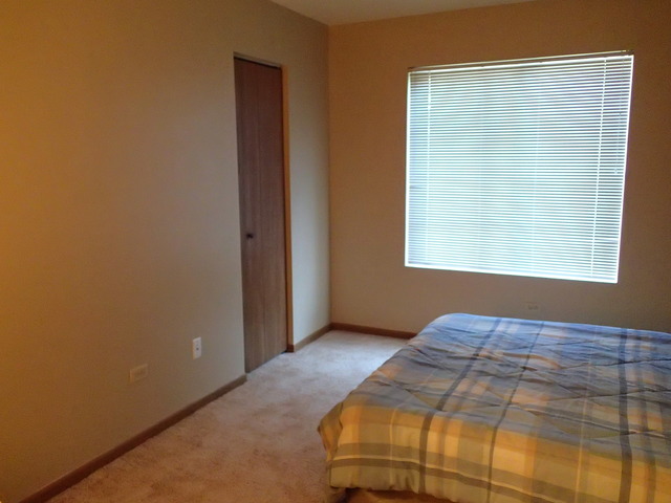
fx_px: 543
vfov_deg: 49.7
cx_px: 336
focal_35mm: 28
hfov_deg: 63.4
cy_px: 252
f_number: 2.2
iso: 1600
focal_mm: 5.14
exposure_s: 1/100
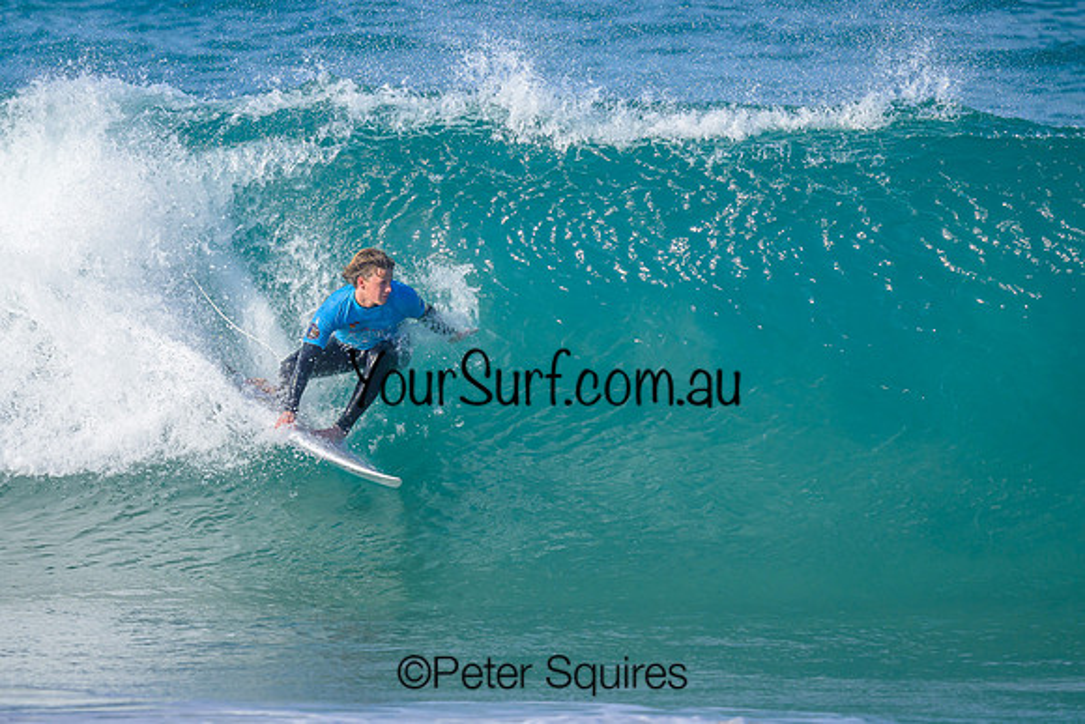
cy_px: 227
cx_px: 441
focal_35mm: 1098
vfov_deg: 1.3
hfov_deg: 1.9
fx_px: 33111
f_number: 6.3
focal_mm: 800
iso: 360
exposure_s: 1/2000
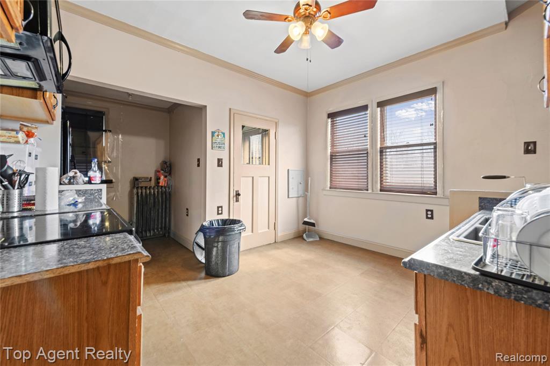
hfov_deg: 104.3
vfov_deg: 81.2
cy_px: 183
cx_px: 275
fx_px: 214
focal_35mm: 14
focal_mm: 14
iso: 400
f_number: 10
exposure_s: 1/1.25
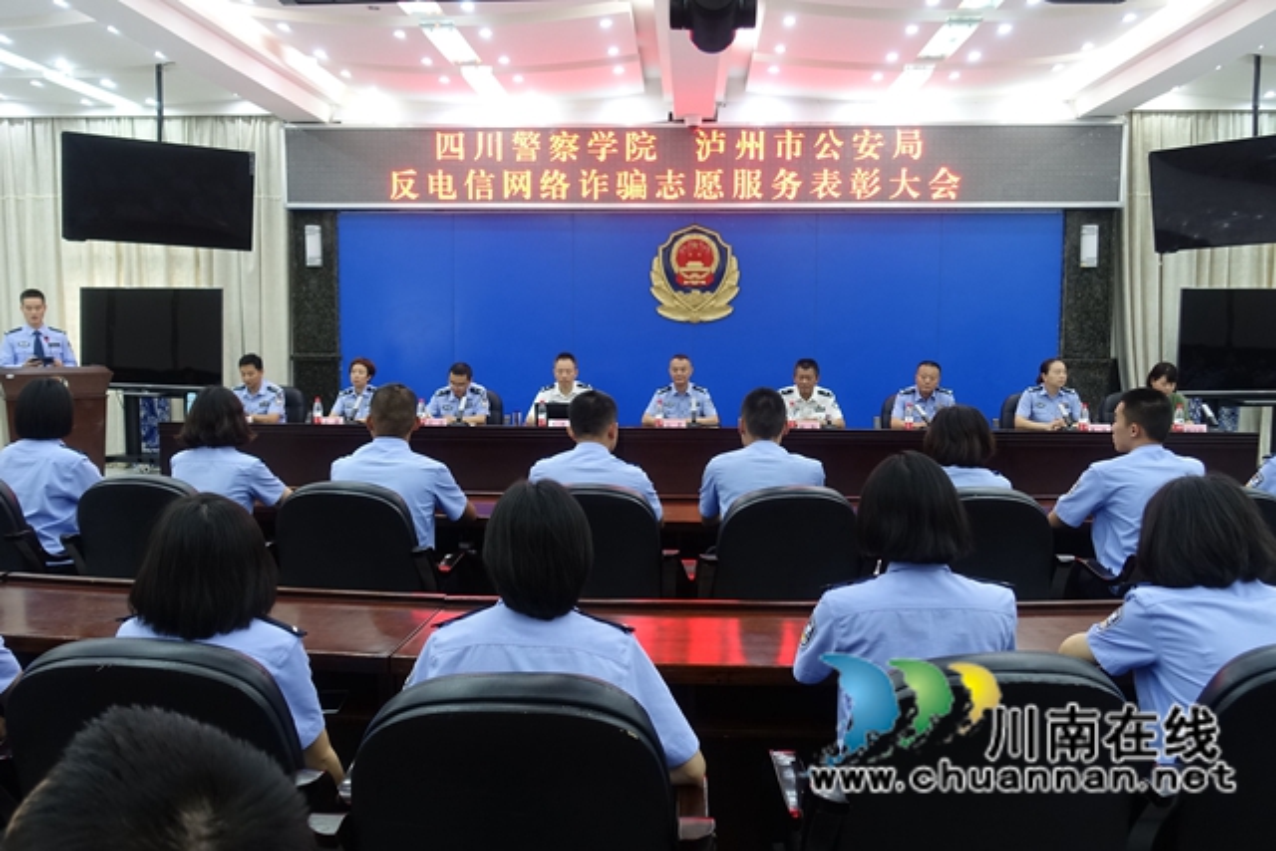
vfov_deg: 45.0
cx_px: 638
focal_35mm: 29
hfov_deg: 63.6
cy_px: 426
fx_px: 1028
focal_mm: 10.6
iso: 250
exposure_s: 1/30
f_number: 2.5
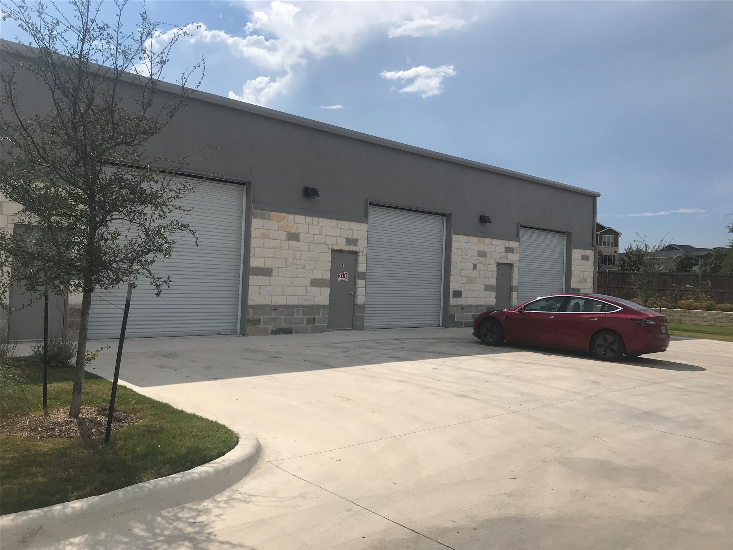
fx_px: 593
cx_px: 366
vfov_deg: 49.7
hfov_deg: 63.4
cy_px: 275
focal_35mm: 28
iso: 25
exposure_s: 1/5650
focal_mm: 3.99
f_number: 1.8
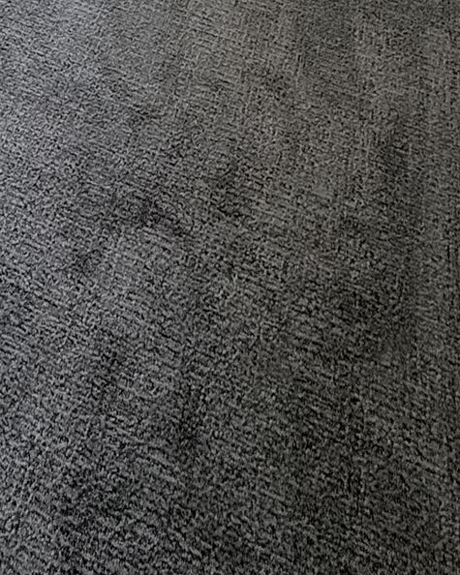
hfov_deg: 27.6
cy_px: -482
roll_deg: -0.5
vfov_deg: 21.4
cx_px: 46
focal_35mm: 53
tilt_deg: -16.1
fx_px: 902
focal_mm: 2.22
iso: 125
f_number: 2.2
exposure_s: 1/99
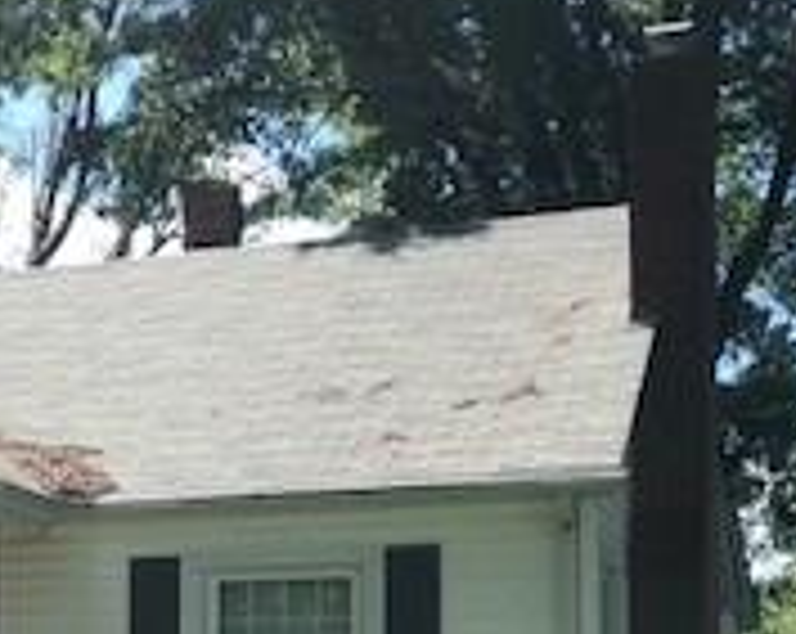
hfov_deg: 18.4
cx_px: -148
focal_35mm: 99
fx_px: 2328
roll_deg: +0.4
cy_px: 724
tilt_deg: +2.2
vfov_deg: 15.1
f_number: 1.8
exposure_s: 1/716
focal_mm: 4
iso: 20
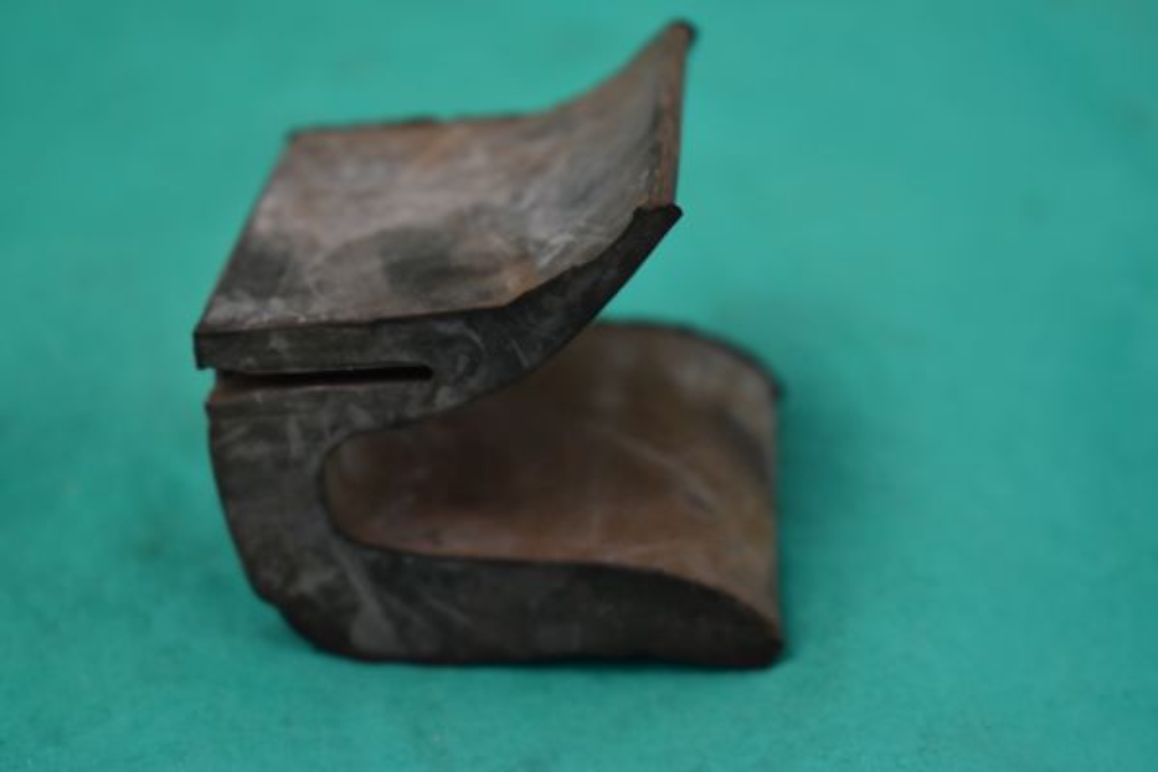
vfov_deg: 18.9
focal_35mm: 72
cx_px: 579
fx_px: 2316
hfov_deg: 28.1
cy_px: 386
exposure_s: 1/60
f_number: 5.3
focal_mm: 48
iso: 900
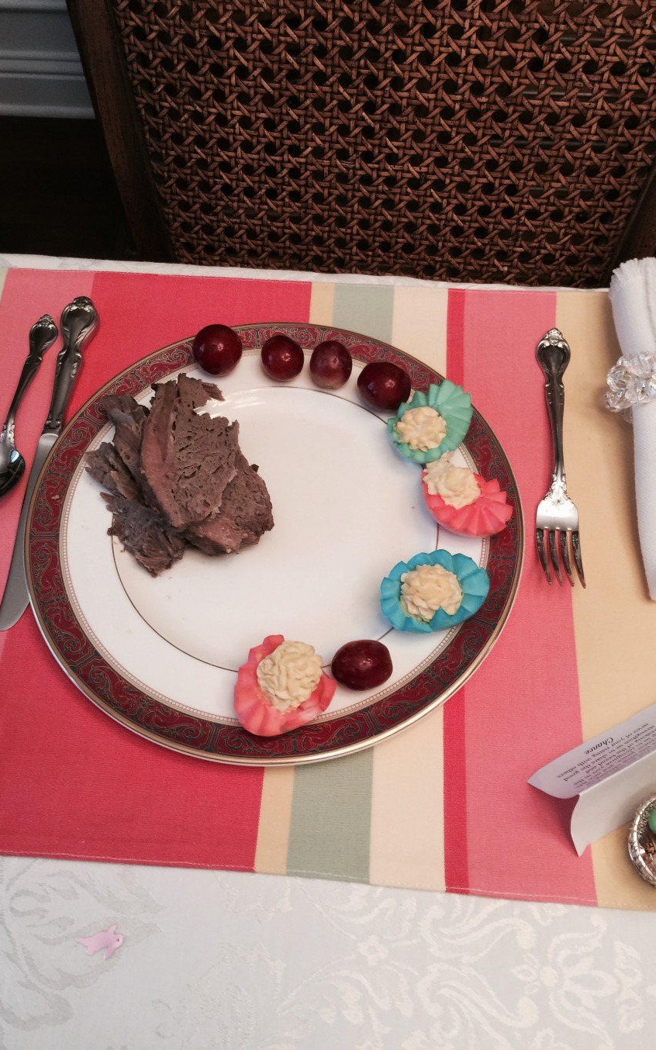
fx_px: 887
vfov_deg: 61.2
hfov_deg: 40.6
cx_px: 302
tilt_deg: -59.9
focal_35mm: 31
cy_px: 522
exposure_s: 1/15
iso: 64
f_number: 2.2
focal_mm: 4.15
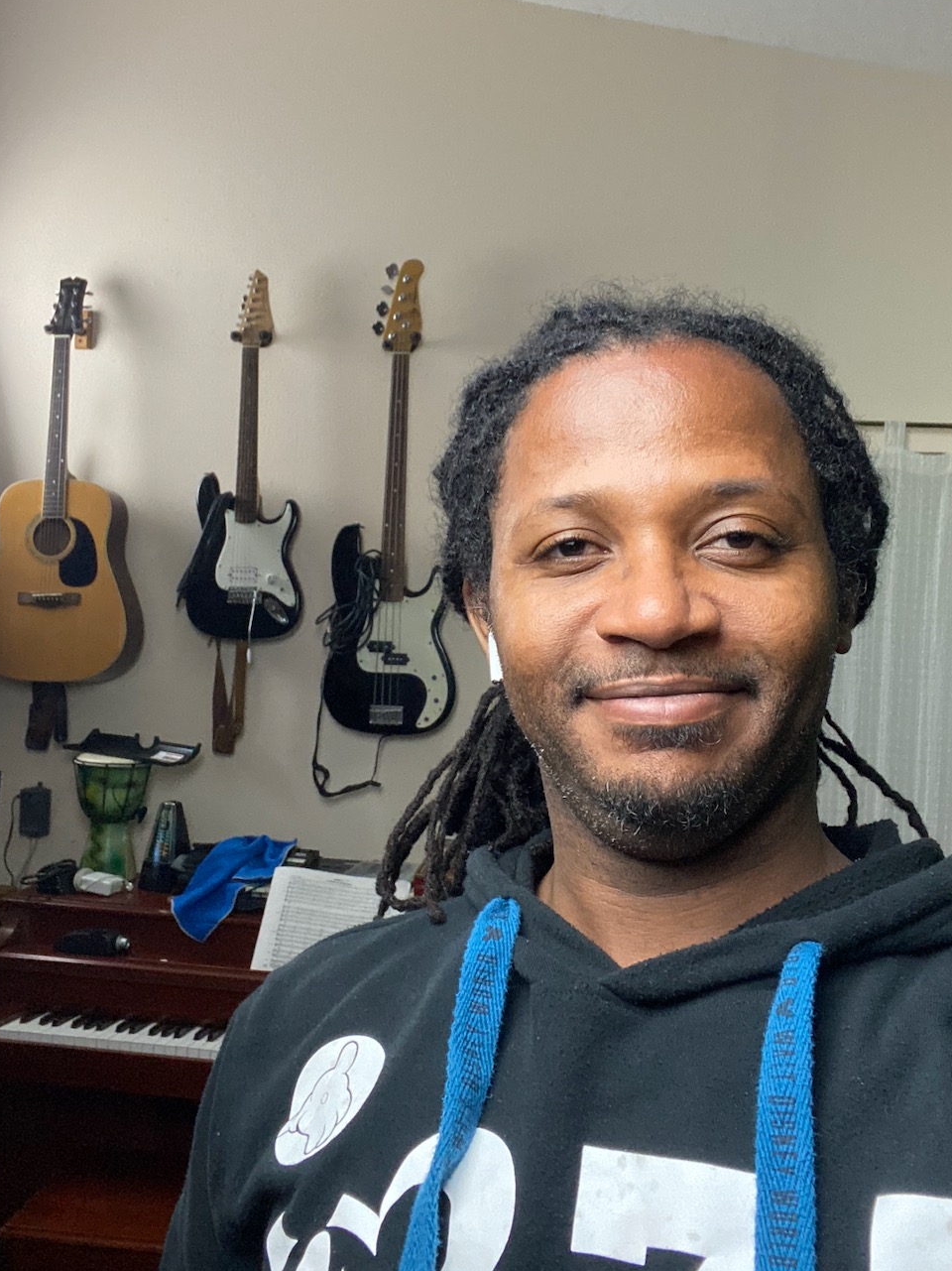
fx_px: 1174
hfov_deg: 44.1
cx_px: 467
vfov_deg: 56.8
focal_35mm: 32
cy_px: 600
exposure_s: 1/40
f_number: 2.2
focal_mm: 2.71
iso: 320
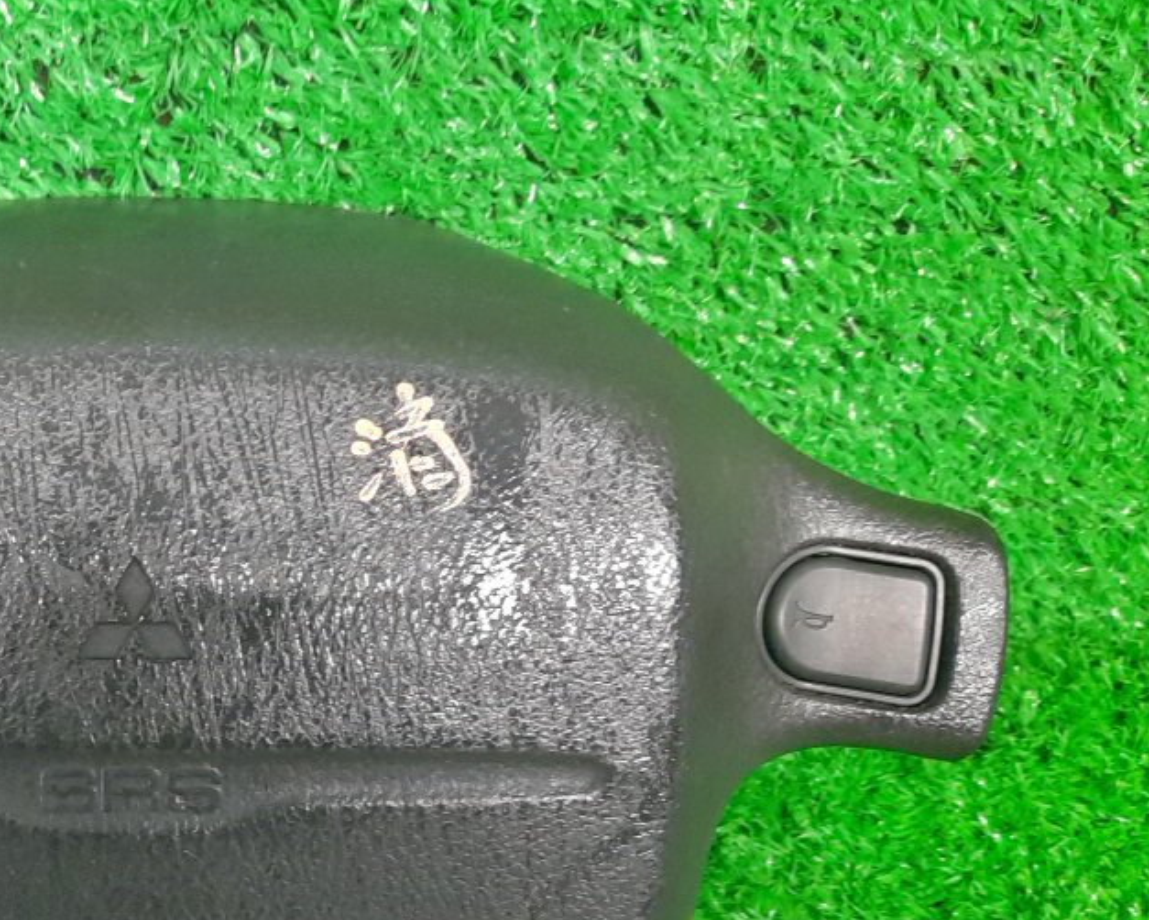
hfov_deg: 30.8
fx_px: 1905
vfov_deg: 26.6
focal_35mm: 56
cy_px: 740
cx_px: -38
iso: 298
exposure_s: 1/50
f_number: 2
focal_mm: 4.6
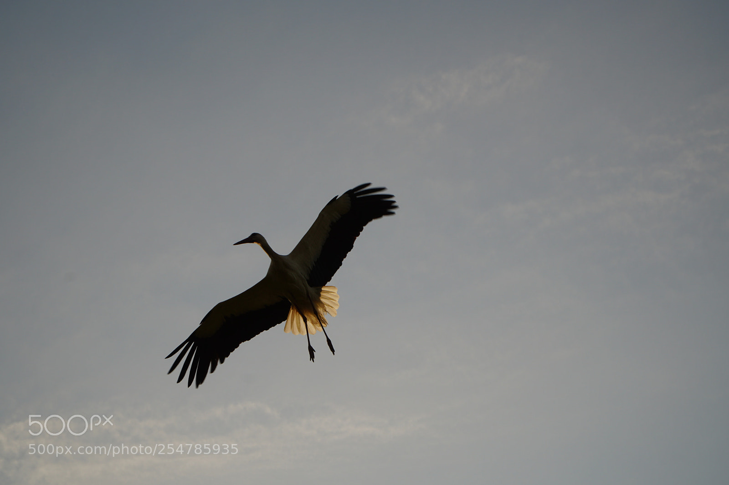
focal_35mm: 129
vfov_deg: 10.6
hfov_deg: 15.9
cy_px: 242
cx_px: 364
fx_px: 2612
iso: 100
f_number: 11
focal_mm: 86
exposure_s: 1/320
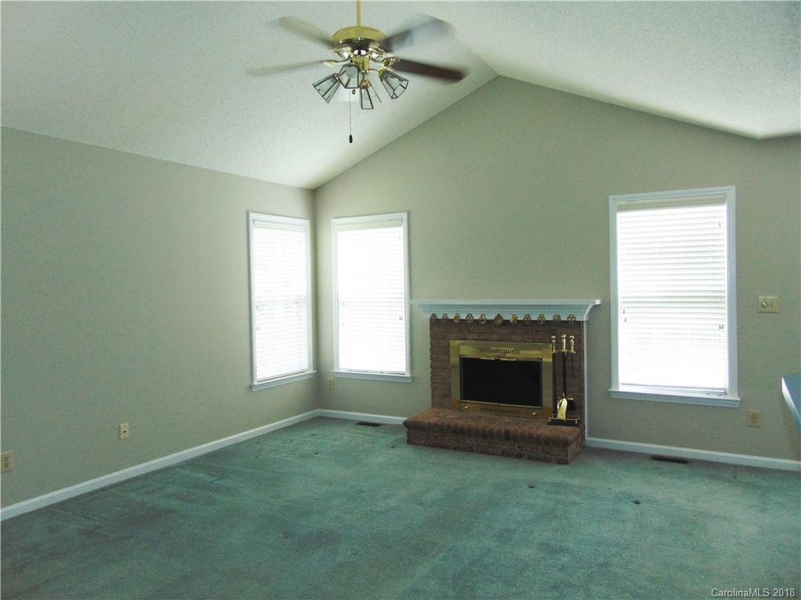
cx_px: 400
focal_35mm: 25
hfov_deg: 69.4
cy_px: 300
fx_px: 578
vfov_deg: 54.9
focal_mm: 4.5
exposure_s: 1/50
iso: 80
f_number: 3
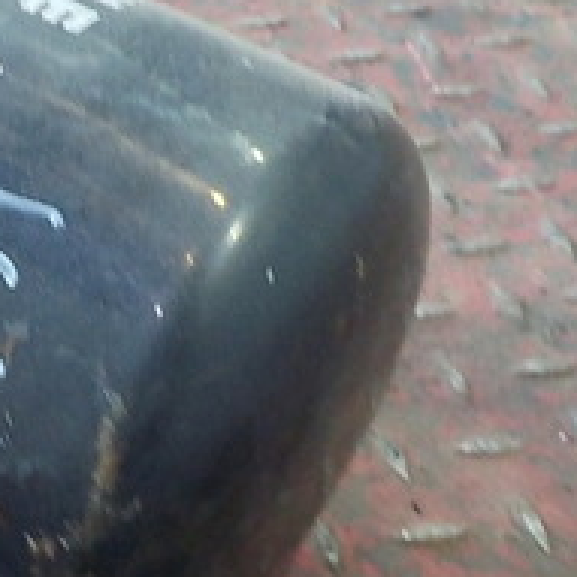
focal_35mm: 89
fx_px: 1678
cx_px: -154
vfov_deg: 19.4
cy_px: 175
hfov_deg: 18.3
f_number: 3.3
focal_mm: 4.1
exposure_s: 1/30
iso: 280
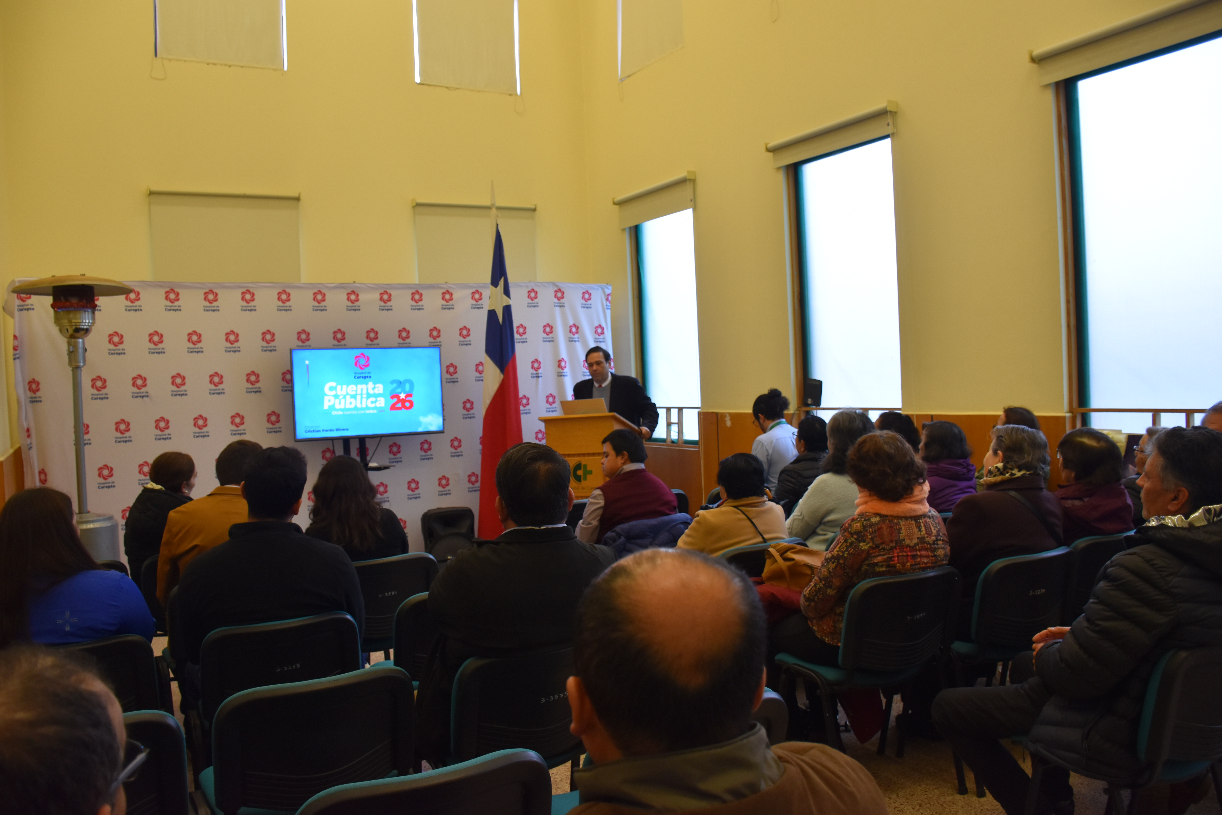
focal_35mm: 27
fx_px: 916
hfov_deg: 67.4
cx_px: 611
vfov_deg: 47.9
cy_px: 408
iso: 560
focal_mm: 18
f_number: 4
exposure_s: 1/60
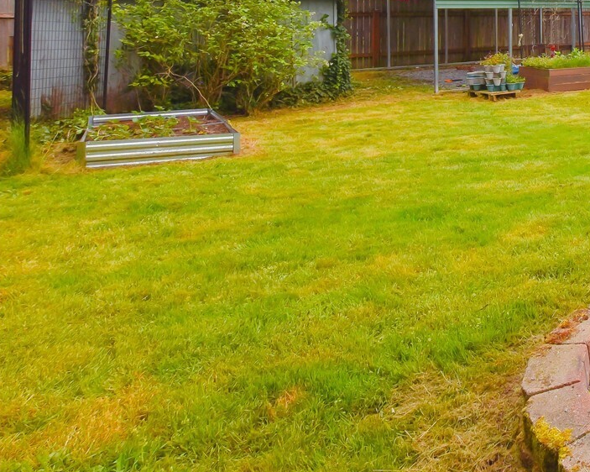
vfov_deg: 38.9
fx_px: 594
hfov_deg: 38.9
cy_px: 10
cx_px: 705
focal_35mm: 34
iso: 100
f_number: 8
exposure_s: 1/250
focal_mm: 10
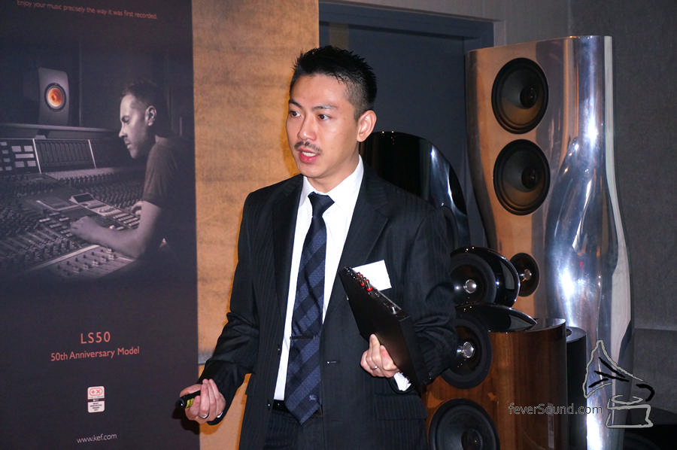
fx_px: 1409
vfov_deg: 18.1
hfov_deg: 27.0
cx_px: 338
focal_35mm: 75
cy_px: 225
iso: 1600
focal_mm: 50
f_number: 5.6
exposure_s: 1/60
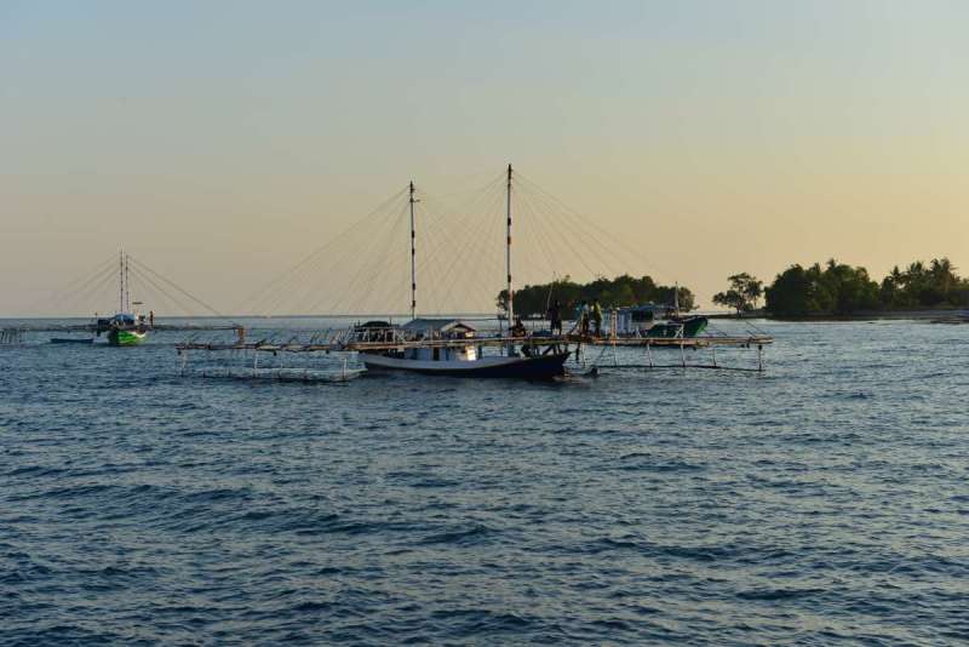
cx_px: 484
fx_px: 1885
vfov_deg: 19.5
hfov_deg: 28.8
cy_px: 324
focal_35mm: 70
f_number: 9
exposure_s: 1/320
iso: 250
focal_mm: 70
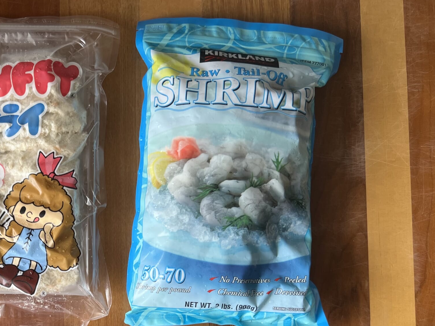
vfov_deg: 31.8
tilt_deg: -88.2
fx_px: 553
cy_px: 273
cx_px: 84
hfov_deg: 41.0
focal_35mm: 44
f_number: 1.5
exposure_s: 1/121
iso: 80
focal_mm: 5.7
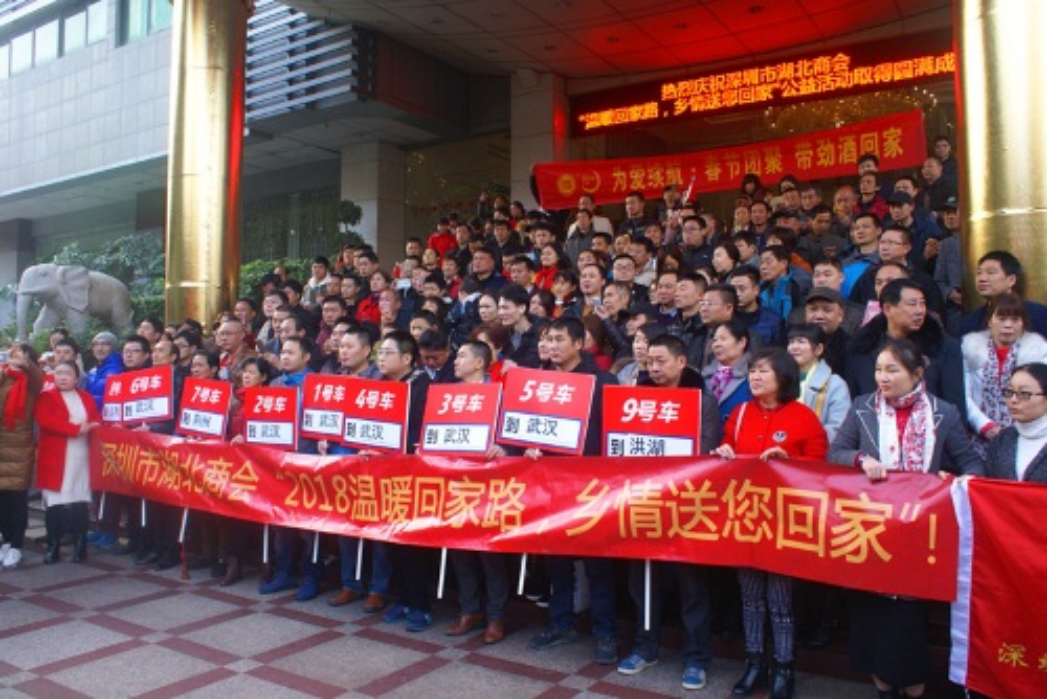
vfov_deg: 43.7
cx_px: 524
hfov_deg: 61.9
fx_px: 873
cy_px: 350
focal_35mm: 30
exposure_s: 1/40
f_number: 4.5
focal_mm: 20
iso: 100
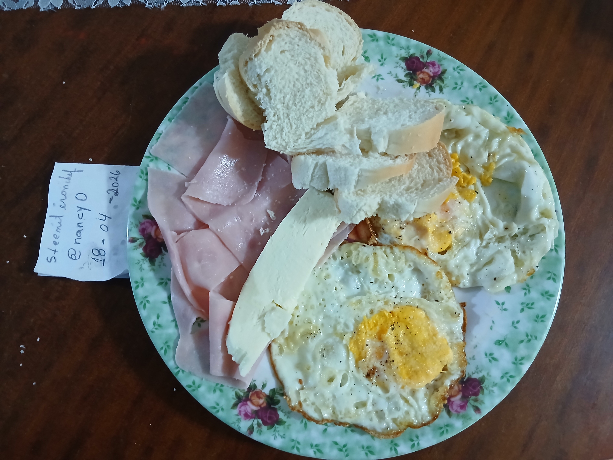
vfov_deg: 53.1
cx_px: 306
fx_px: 460
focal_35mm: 26
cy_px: 230
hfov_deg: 67.3
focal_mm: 3.98
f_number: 1.8
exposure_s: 1/20
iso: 500
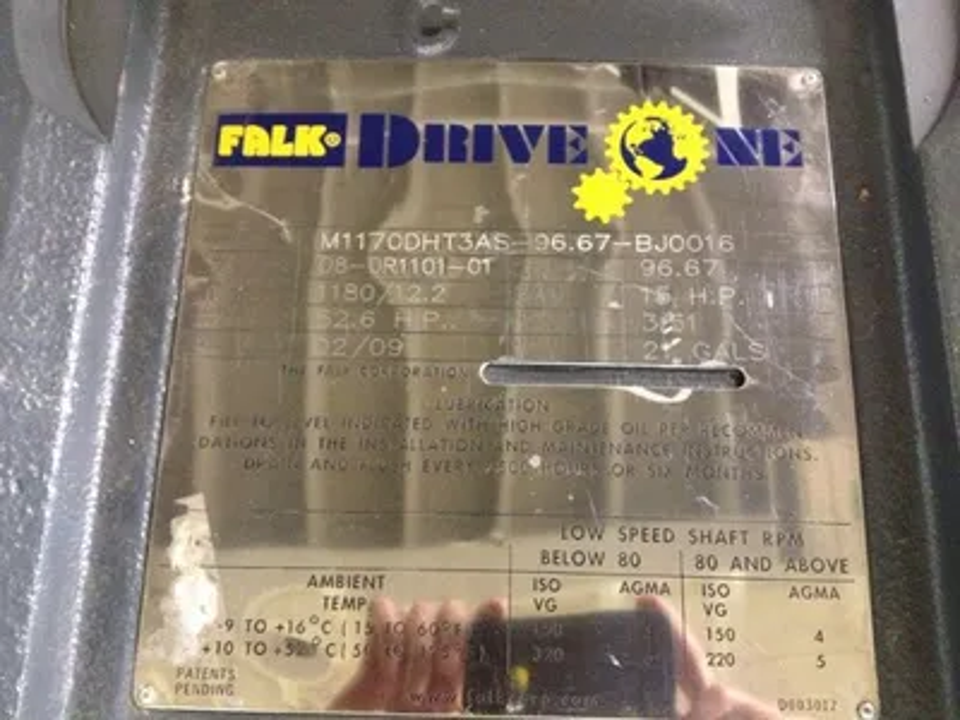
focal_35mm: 35
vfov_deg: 40.7
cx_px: 480
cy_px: 360
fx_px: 971
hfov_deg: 52.6
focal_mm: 4.28
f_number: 2.4
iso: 640
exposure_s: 1/15
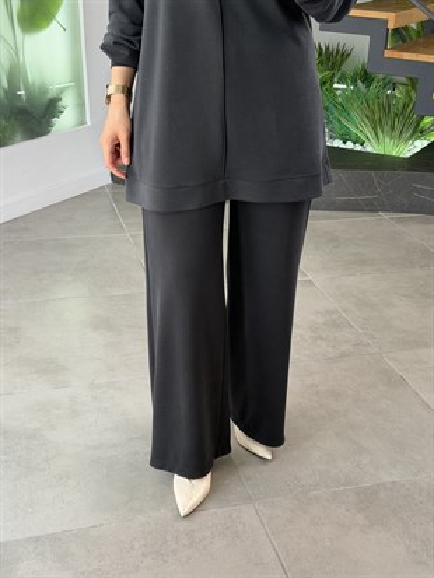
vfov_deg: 39.6
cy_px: 289
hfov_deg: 30.3
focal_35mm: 48
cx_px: 217
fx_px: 802
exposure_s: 1/121
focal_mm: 6.76
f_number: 1.78
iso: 50
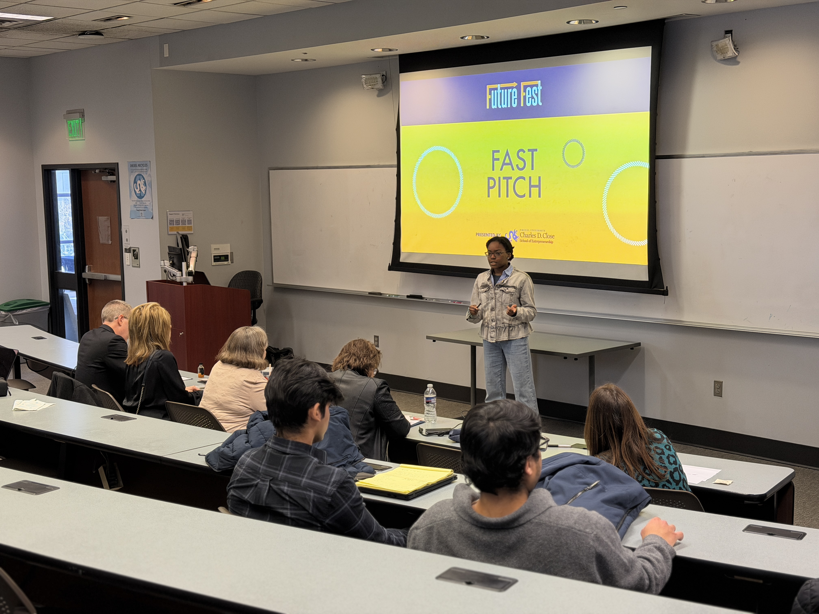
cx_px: 410
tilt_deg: -7.4
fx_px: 1136
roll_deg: +1.0
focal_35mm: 48
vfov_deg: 30.3
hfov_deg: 39.7
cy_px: 307
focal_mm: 6.76
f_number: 1.78
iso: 80
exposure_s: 1/101
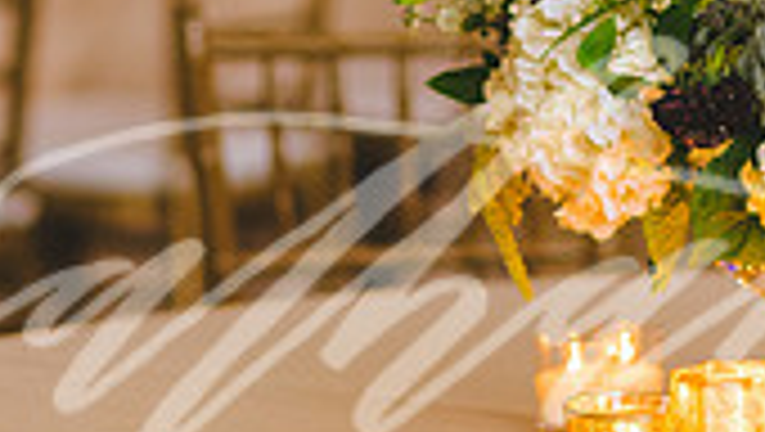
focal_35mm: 303
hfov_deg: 7.1
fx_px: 6152
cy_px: -218
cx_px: 428
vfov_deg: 4.0
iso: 1600
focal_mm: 85
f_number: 2.2
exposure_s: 1/160
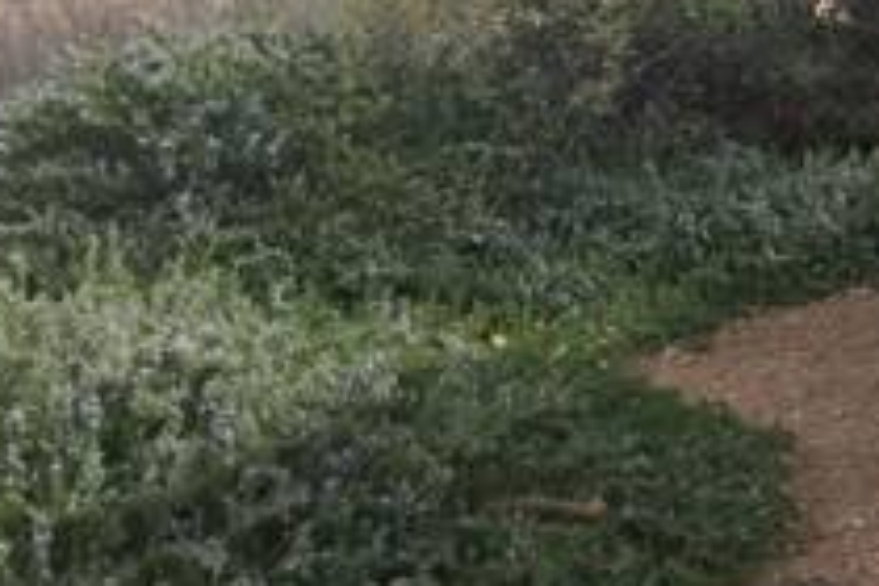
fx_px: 2246
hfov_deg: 19.6
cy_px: 100
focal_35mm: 92
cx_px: 1277
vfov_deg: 14.8
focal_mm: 4.15
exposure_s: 1/791
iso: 32
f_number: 2.2
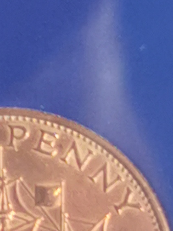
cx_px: -223
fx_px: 2377
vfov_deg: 5.5
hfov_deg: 4.1
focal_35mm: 357
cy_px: 28
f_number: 1.6
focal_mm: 5.56
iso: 100
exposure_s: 1/100
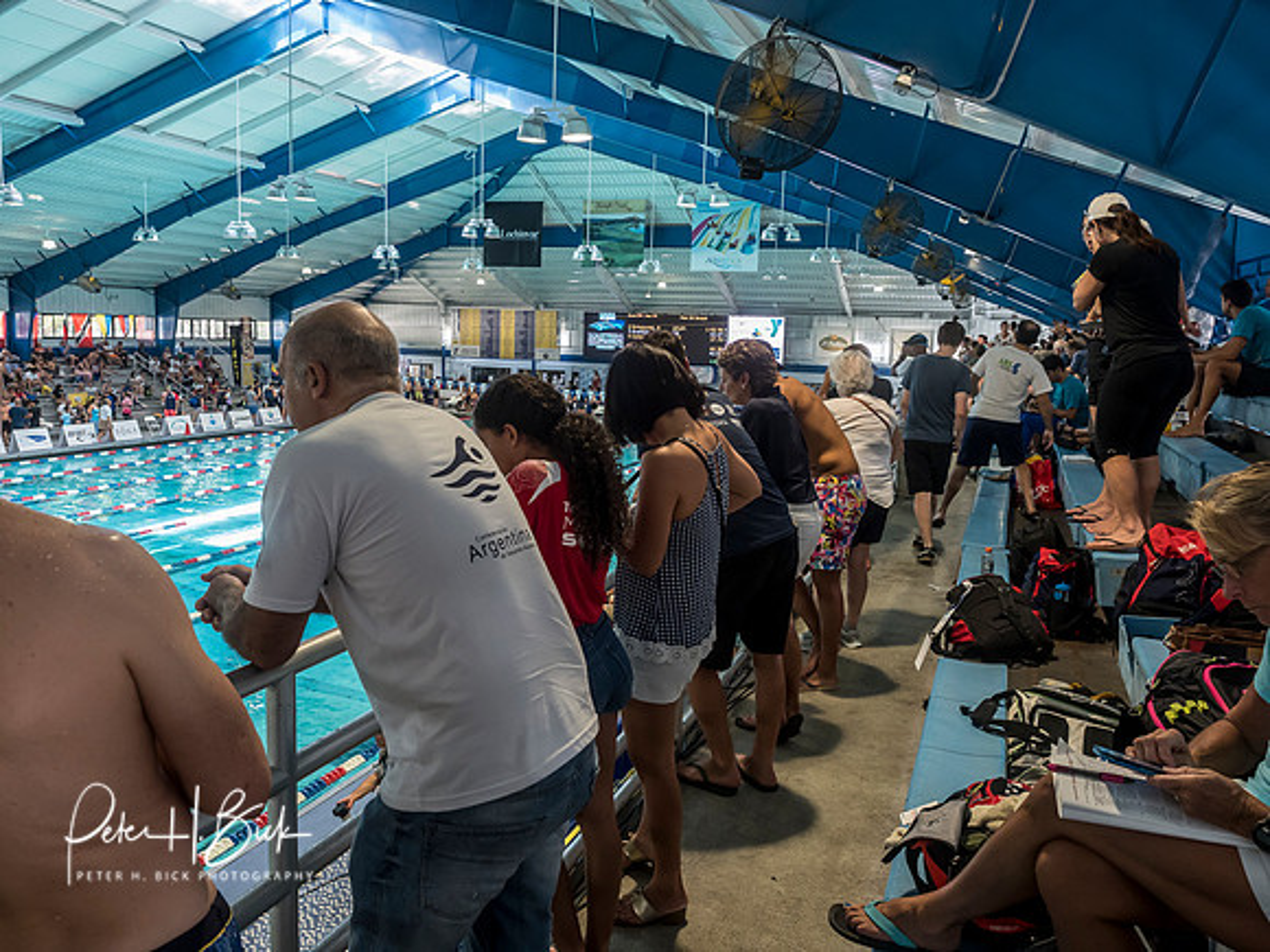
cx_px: 635
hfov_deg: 63.4
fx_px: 1027
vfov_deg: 49.7
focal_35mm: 28
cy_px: 476
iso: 1600
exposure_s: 1/125
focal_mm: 14
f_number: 4.5
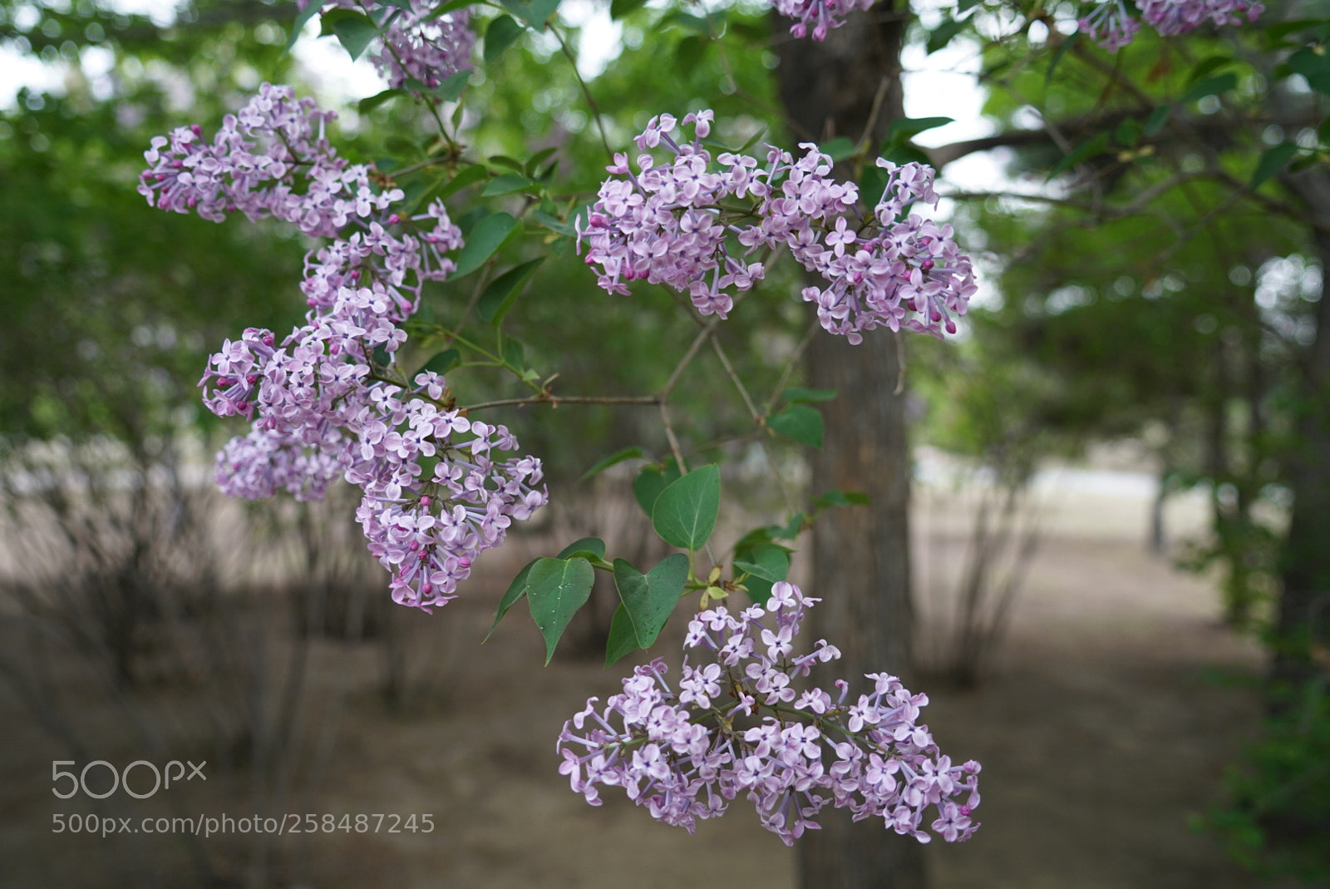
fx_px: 1183
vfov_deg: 41.2
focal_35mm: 32
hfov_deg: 58.7
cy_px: 444
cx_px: 665
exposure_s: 1/160
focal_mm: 32
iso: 320
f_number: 4
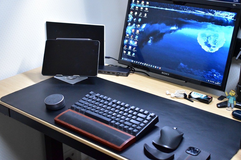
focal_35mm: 52
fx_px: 351
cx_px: 120
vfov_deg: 25.8
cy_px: 80
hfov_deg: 37.9
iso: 6400
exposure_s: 1/400
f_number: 6.3
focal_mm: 35
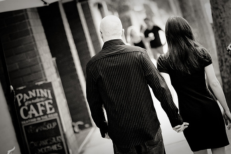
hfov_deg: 12.2
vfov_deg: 8.2
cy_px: 77
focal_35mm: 168
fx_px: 1079
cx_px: 116
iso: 400
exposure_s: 1/2000
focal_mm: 112
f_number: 2.8
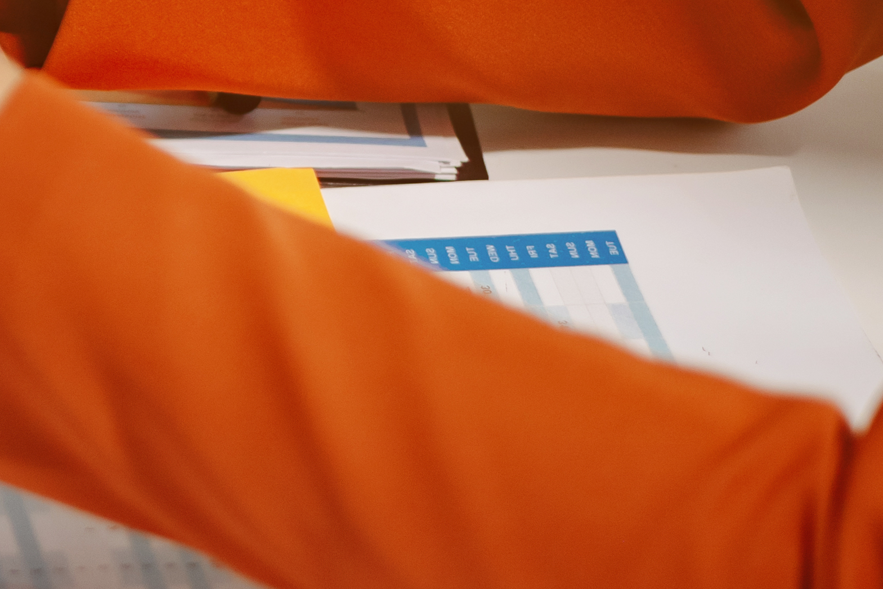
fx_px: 4563
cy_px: -168
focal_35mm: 186
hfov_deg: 10.5
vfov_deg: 7.3
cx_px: -585
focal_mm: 50
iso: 250
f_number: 2
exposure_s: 1/500
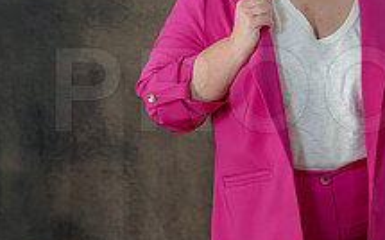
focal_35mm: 222
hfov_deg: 9.4
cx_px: 261
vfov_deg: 5.9
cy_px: 93
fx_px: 2328
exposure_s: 1/100
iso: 400
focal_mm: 104
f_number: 4.5
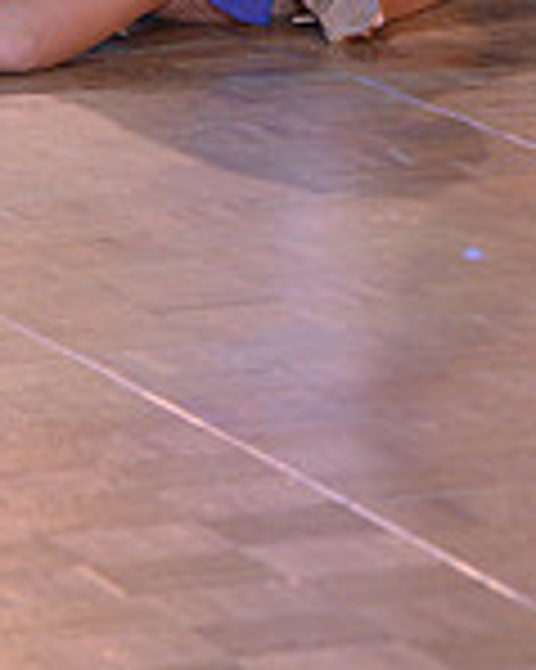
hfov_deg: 3.5
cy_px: -360
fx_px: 8714
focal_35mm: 439
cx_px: 245
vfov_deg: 4.4
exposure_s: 1/250
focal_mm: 120
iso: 1250
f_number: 4.5
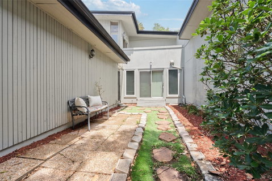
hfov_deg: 96.7
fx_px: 121
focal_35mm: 16
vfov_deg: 73.8
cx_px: 136
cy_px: 90
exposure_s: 1/30
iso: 125
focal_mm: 16
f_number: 9
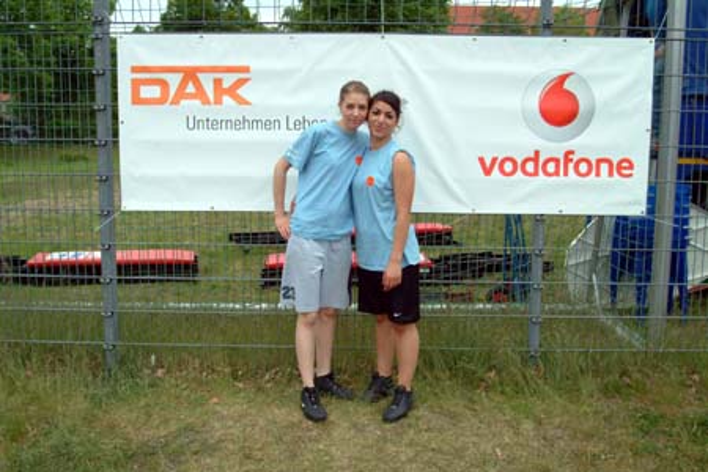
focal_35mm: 36
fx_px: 708
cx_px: 354
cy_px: 236
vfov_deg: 36.9
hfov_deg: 53.1
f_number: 9.5
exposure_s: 1/350
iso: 400
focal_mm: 24
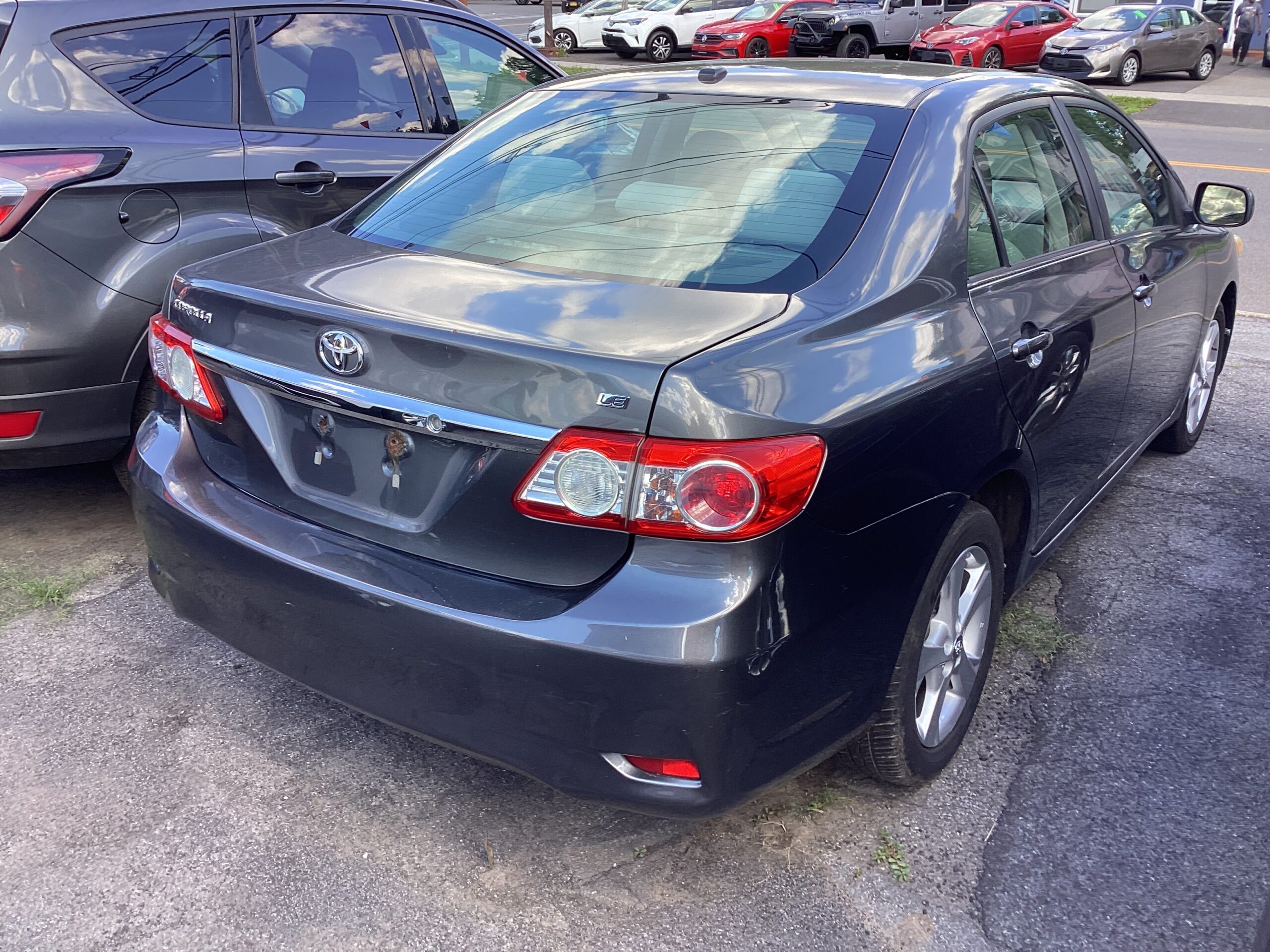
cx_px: 635
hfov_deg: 58.4
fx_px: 1137
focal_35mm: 31
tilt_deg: -22.1
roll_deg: -0.6
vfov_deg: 45.4
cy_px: 476
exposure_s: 1/144
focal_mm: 3.3
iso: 25
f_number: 2.4
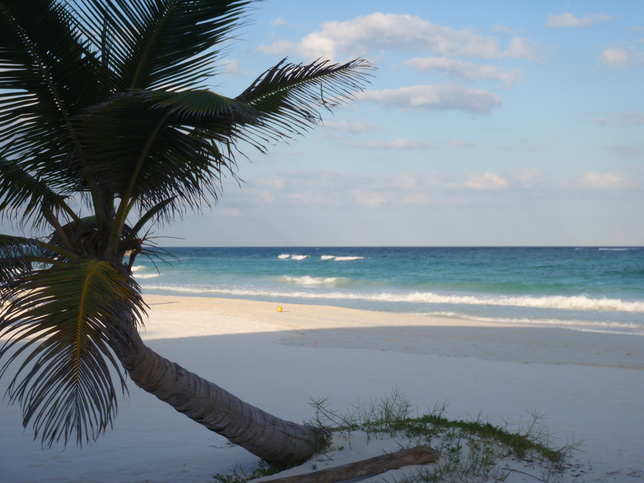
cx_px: 322
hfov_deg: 33.8
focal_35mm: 57
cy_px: 242
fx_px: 1060
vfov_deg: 25.7
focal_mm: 10.34
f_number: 5
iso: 64
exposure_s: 1/250
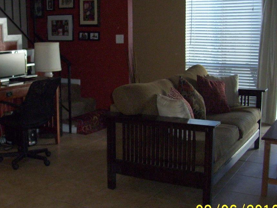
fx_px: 408
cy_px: 95
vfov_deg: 28.6
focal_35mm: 51
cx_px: 93
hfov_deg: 37.1
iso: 250
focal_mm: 5.7
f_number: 2.9
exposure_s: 1/40
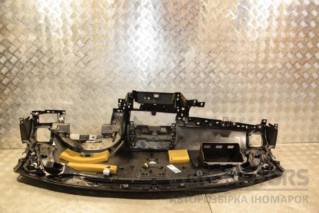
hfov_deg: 59.5
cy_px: 106
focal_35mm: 32
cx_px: 160
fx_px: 279
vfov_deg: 41.7
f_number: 5
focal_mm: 21
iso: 800
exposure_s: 1/100
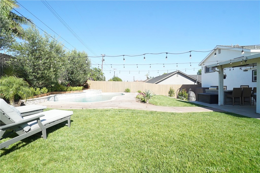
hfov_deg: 100.4
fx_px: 108
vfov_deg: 77.3
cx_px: 130
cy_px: 86
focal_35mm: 15
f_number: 9
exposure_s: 1/640
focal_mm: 10
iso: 800
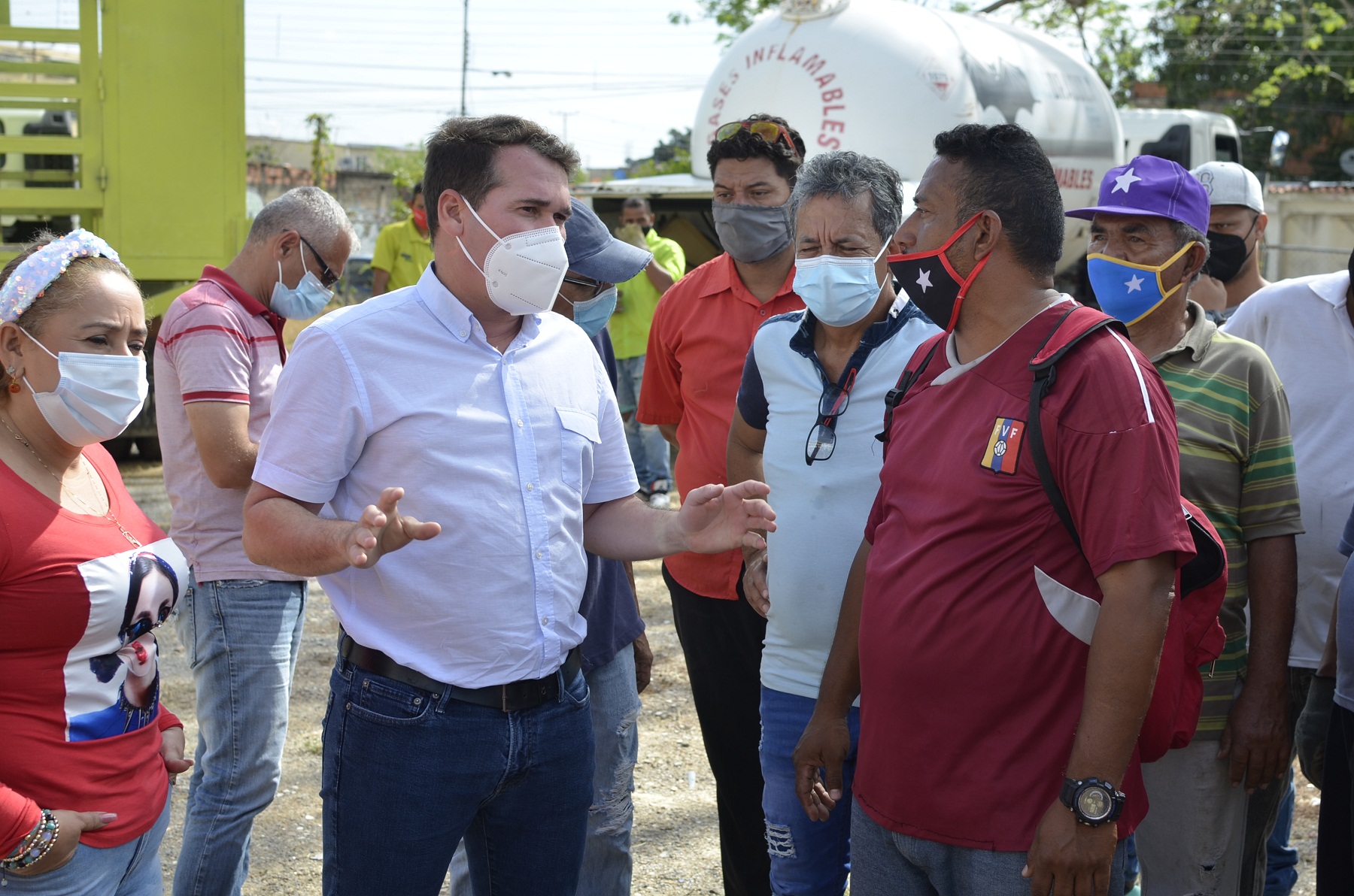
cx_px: 677
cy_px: 448
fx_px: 1970
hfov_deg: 37.9
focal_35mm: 52
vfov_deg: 25.6
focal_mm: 35
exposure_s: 1/400
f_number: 4.5
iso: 100
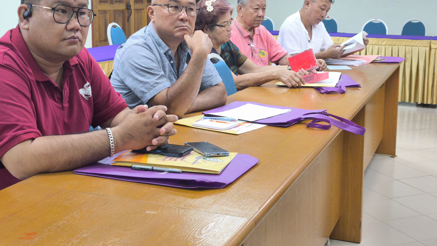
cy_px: 89
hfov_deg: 40.6
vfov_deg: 23.4
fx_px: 591
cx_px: 220
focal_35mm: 51
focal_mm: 6.57
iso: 320
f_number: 1.6
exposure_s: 1/50
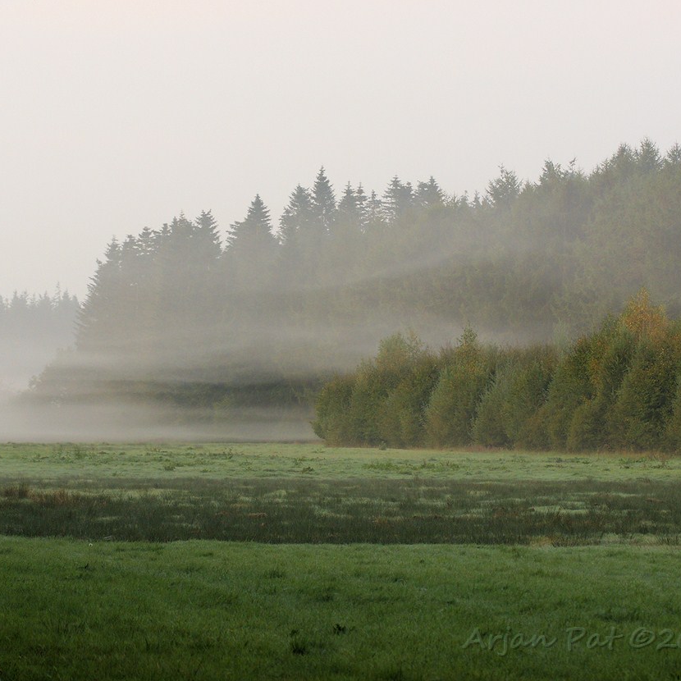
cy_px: 340
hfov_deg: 9.1
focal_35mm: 192
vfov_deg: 9.1
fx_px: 4273
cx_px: 270
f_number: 5.6
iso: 400
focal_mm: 100
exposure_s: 1/160
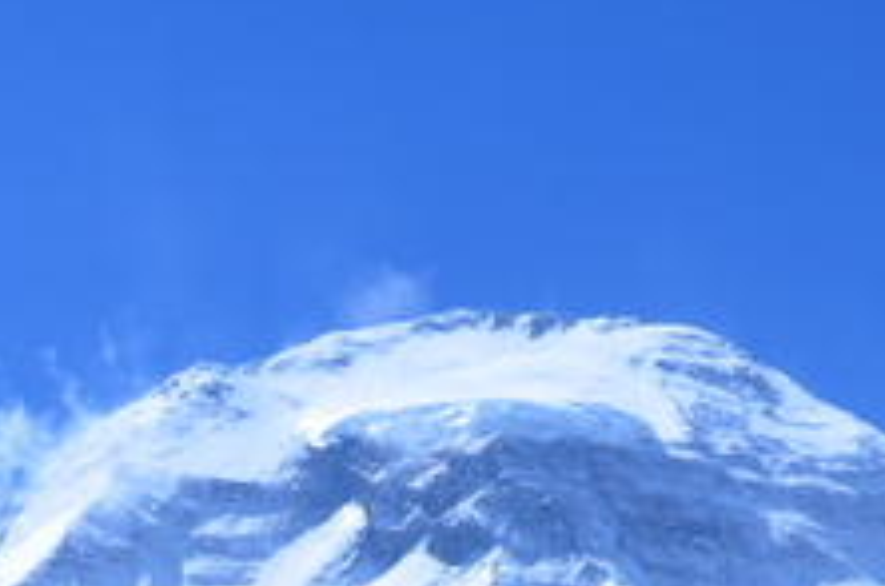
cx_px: 223
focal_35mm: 158
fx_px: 3876
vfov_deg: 8.3
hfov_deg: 13.0
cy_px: 1140
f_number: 10
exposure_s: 1/400
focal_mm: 26
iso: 200
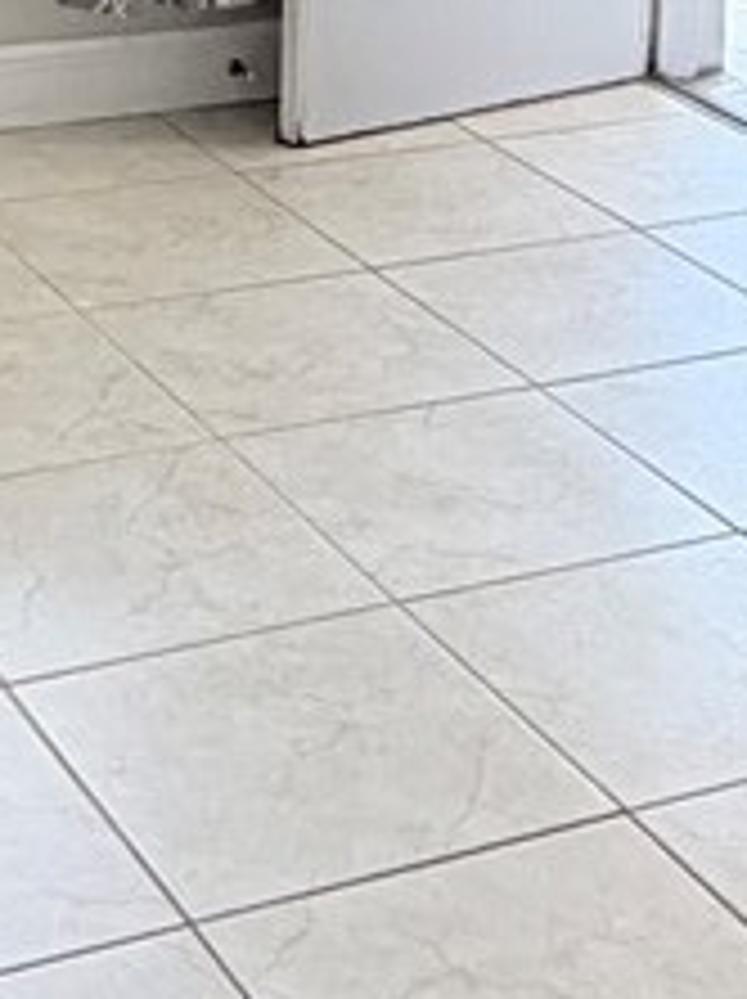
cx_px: 306
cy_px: -180
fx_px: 2912
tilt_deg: -10.7
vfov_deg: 18.5
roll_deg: -2.2
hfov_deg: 14.6
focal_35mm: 101
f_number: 2.2
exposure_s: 1/121
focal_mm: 2.22
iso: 80
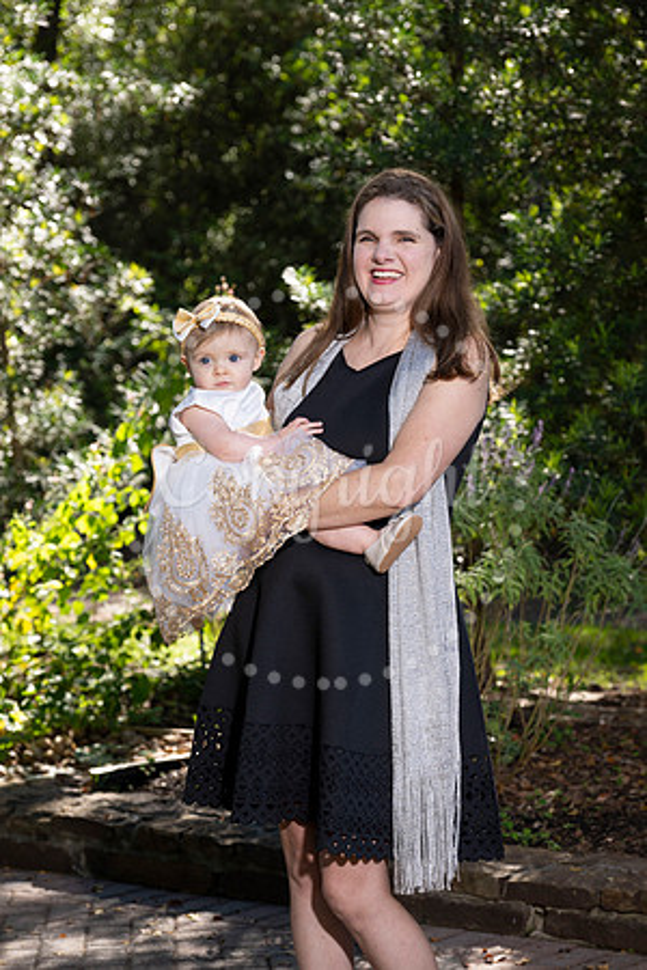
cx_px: 324
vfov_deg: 22.6
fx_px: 2426
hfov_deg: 15.2
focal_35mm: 90
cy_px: 485
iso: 200
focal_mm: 90
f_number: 5.6
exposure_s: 1/200
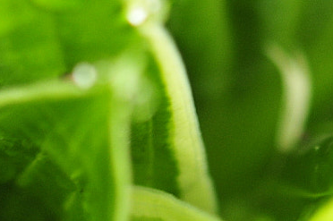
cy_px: 254
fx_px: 3575
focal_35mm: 387
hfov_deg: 5.3
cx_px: -41
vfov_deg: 3.5
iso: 500
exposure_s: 1/50
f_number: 3.5
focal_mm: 60
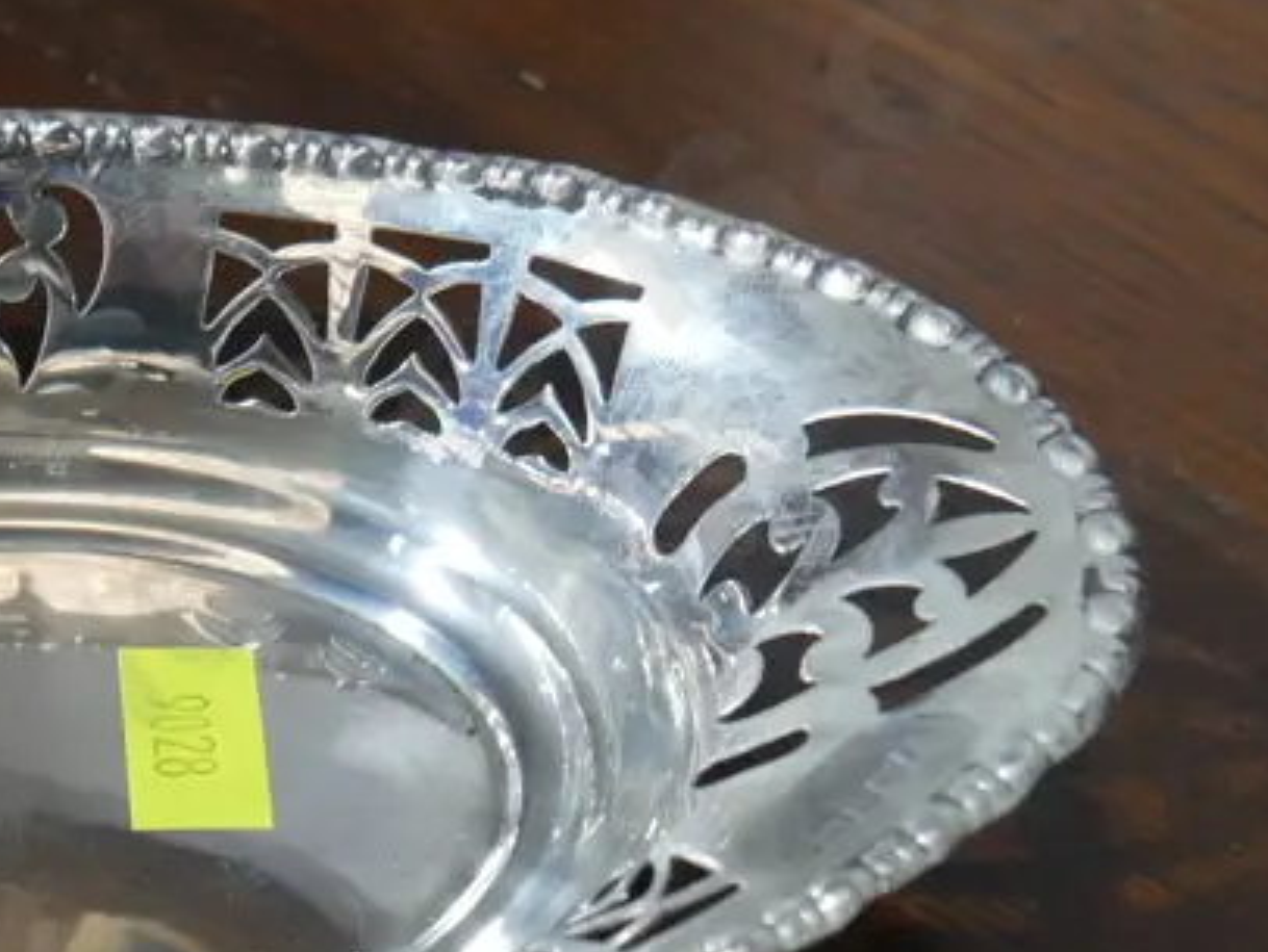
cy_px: 670
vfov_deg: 14.6
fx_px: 3702
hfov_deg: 19.1
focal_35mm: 101
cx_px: 100
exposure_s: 1/60
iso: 640
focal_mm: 20
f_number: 4.4
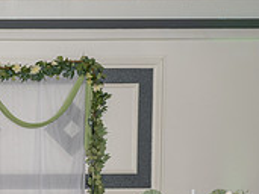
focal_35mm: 96
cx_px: -43
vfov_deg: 14.6
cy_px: 260
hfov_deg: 19.4
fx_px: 718
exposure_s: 1/200
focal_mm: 24
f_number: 5
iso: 200
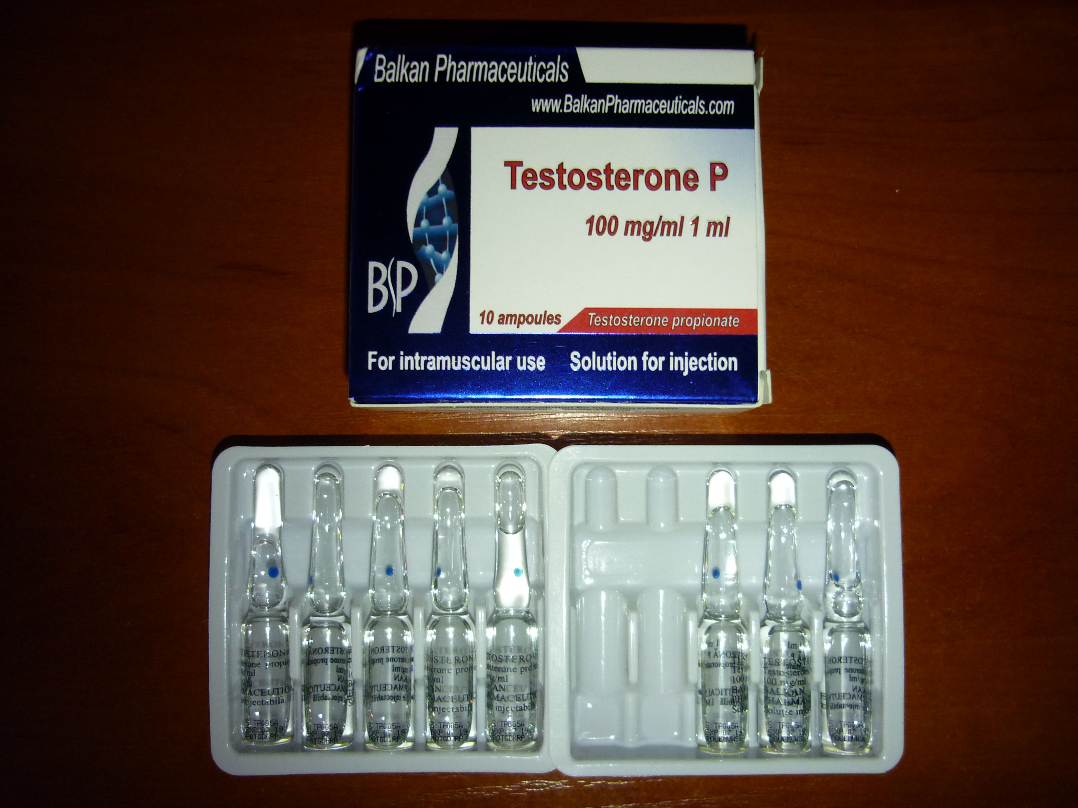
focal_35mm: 33
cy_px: 404
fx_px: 1028
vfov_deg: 42.9
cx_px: 539
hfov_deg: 55.4
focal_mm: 5.5
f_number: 2.8
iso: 200
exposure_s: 1/30
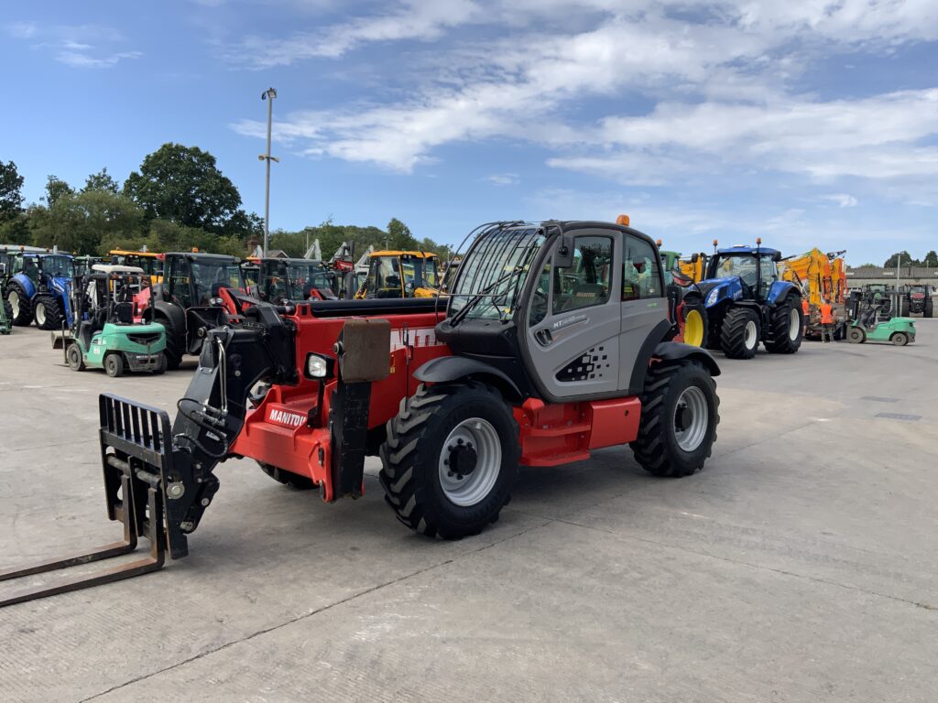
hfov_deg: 61.7
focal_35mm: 29
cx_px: 469
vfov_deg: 48.2
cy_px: 352
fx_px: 786
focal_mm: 3
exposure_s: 1/1451
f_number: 1.8
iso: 16
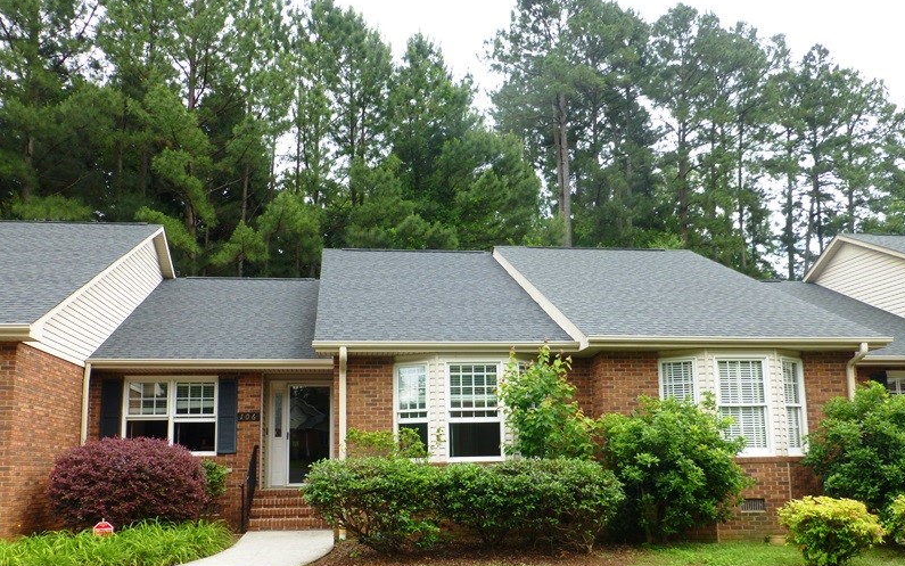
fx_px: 789
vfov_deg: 39.3
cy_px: 337
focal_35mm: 32
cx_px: 454
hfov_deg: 59.6
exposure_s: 1/160
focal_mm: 5.4
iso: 100
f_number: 3.6
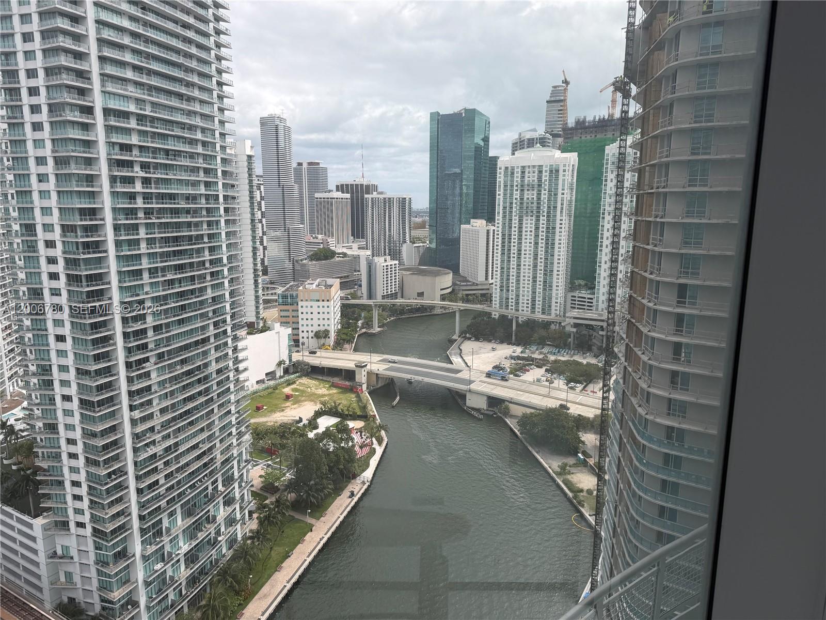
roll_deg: +0.5
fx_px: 573
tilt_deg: -10.7
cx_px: 413
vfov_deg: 56.8
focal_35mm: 24
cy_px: 310
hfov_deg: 71.6
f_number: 1.78
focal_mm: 6.76
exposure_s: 1/4167
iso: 80
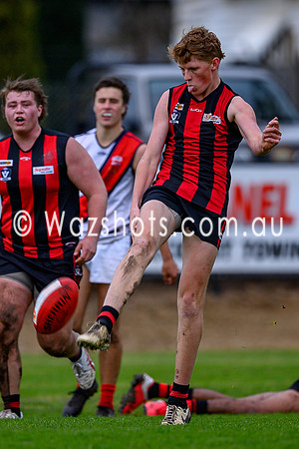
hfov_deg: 1.3
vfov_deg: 2.0
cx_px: 128
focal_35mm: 1040
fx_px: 12958
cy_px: 194
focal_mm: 500
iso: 200
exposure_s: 1/1250
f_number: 4
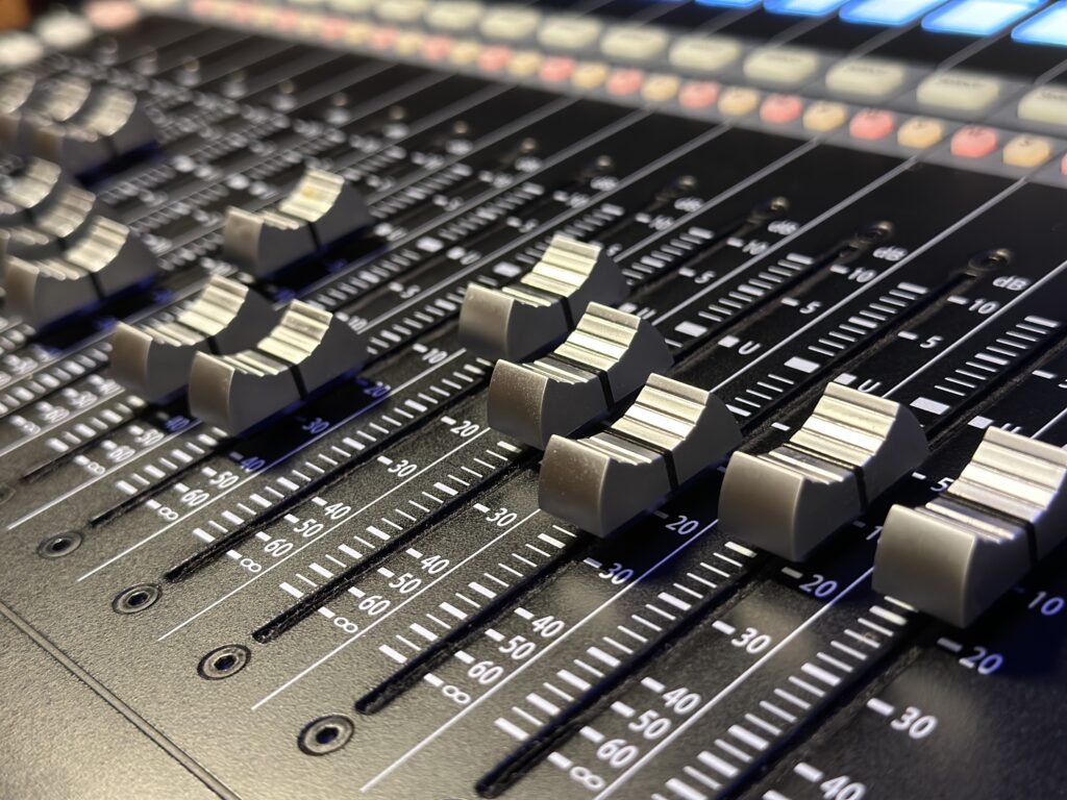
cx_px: 534
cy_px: 400
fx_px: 1480
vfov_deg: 30.3
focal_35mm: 48
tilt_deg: -26.2
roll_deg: +7.4
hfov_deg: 39.7
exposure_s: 1/50
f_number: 1.78
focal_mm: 6.86
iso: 400
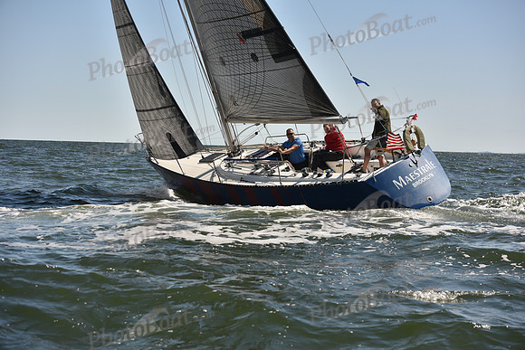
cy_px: 175
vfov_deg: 19.5
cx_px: 262
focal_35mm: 70
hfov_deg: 28.8
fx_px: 1021
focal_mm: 70
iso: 250
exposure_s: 1/1250
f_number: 5
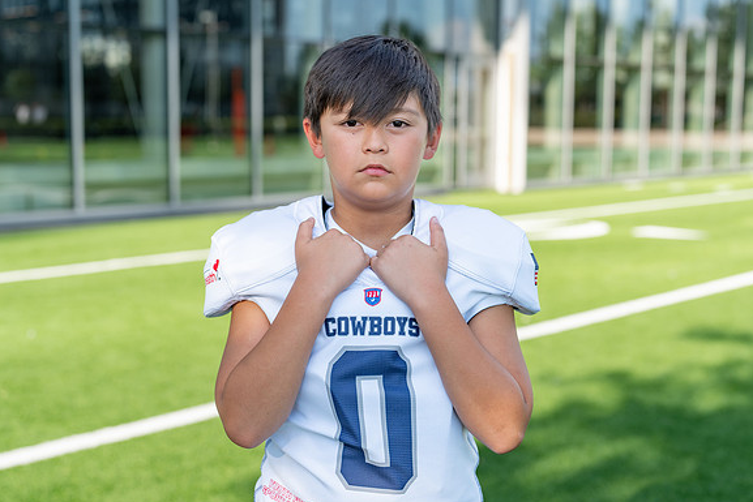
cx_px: 376
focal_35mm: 59
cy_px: 282
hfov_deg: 33.9
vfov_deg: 23.0
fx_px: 1234
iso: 100
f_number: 2.8
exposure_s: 1/500
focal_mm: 50
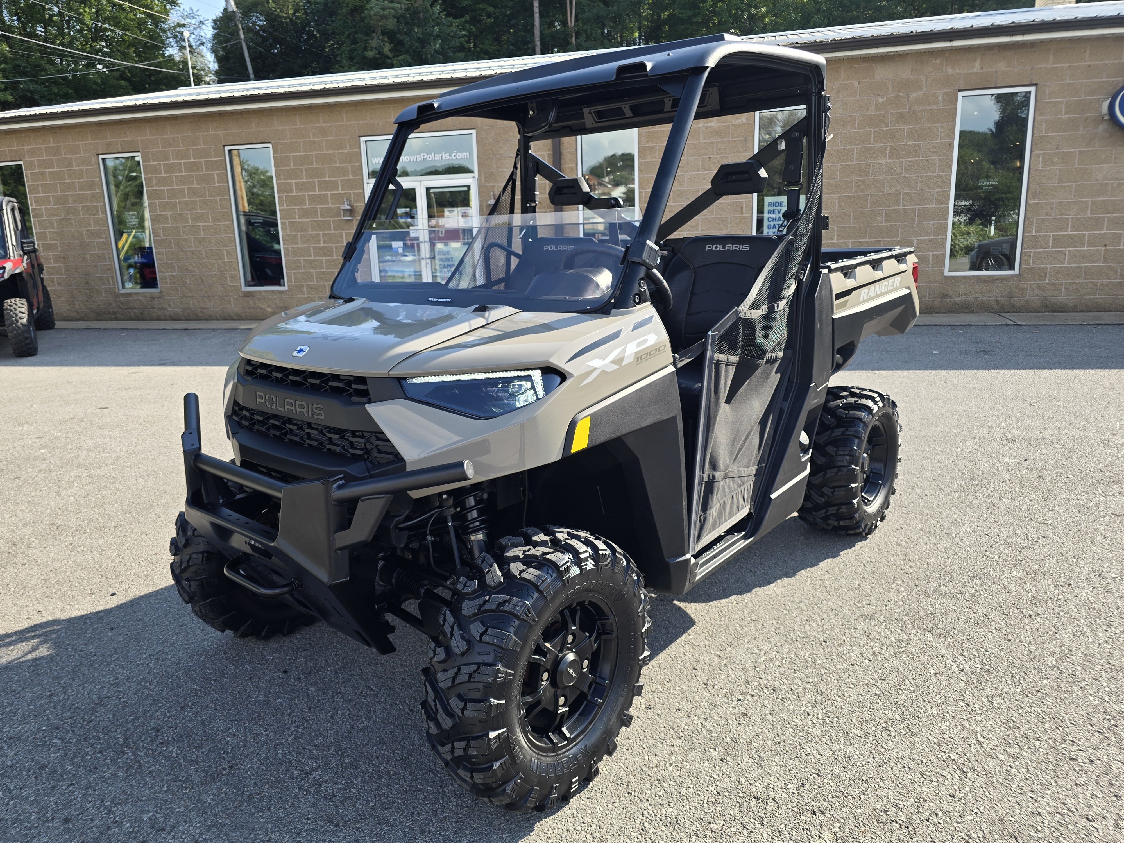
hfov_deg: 73.9
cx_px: 562
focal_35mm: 23
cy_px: 422
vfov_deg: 58.9
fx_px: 747
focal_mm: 6.3
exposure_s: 1/180
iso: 12
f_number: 1.7
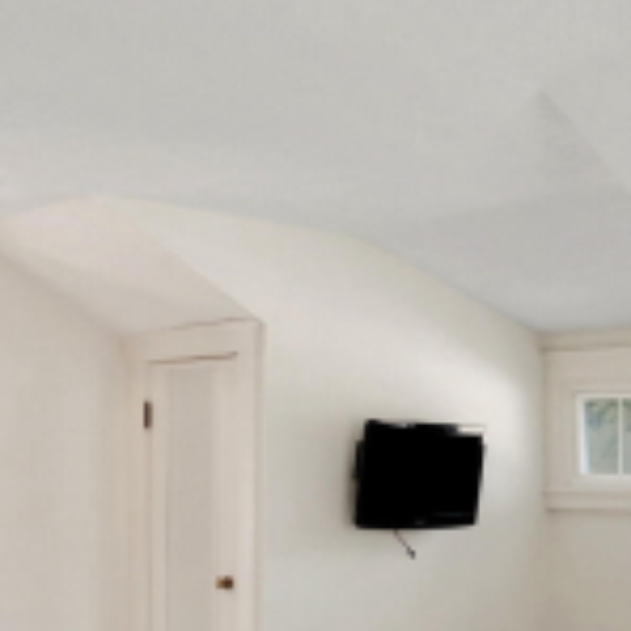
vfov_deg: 26.7
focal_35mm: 64
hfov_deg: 25.7
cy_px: 440
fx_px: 1320
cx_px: 610
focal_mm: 10
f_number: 8
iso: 400
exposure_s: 1/15
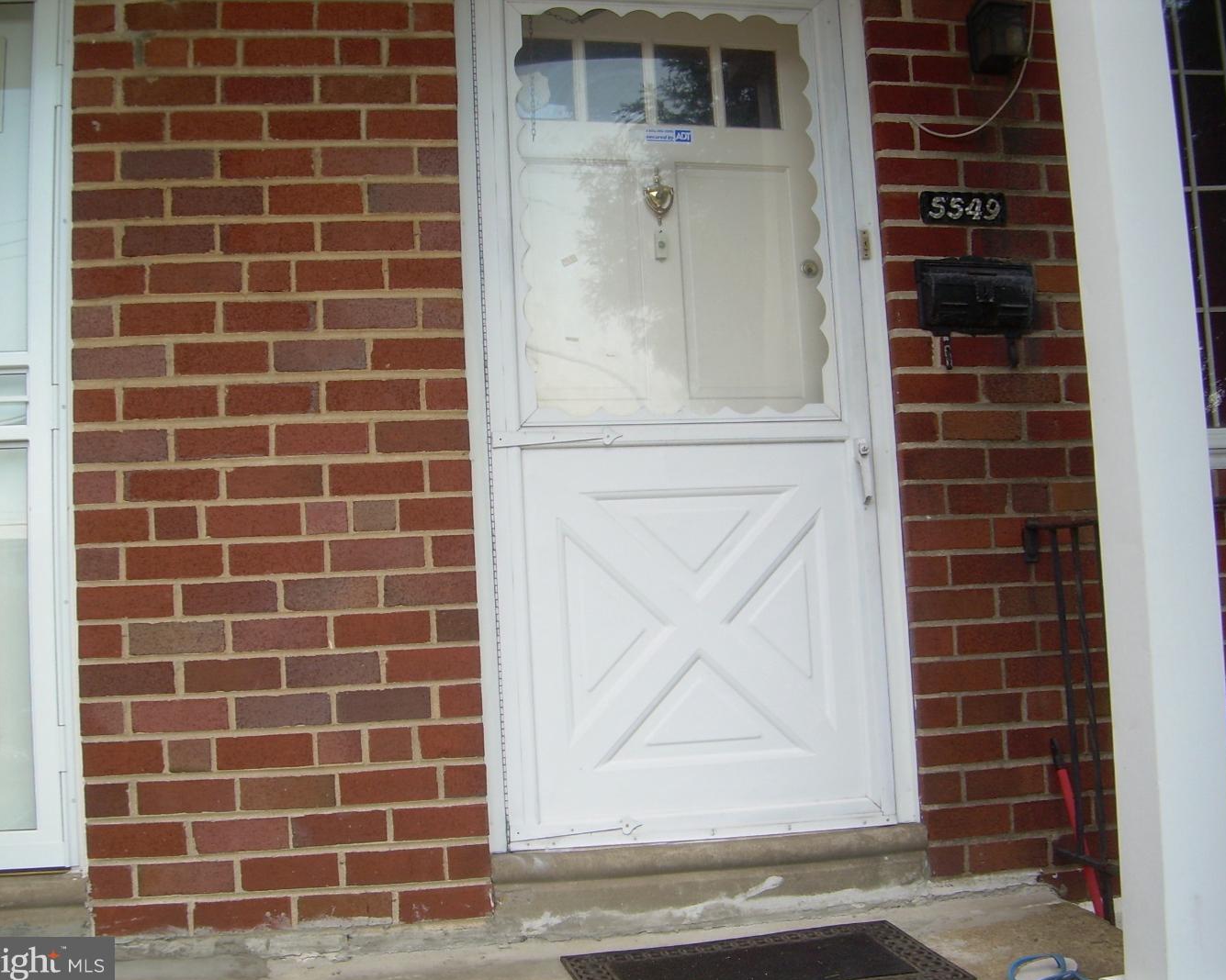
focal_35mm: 40
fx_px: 1451
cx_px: 615
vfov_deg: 37.3
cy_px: 495
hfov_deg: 45.8
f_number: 2.8
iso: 50
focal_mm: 6.3
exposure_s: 1/297
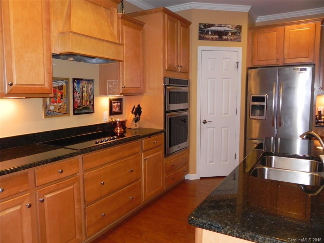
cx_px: 162
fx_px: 271
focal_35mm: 29
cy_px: 122
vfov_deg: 48.2
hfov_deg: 61.7
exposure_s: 1/30
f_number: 2.8
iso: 200
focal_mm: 5.2
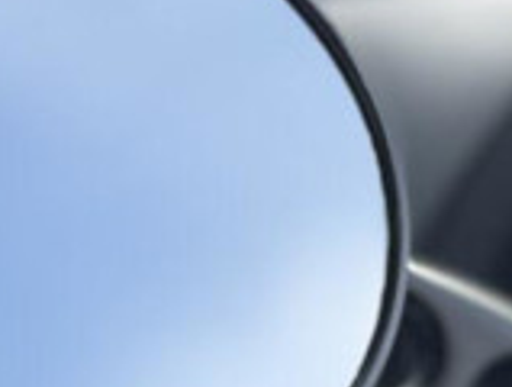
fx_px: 2579
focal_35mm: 174
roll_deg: -2.3
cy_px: 990
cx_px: 668
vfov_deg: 7.8
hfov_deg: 11.1
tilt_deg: -15.1
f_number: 1.6
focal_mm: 5.1
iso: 50
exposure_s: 1/777
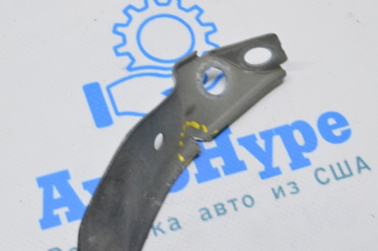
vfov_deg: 16.5
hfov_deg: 24.6
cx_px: 189
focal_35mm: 82
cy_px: 126
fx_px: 865
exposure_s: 1/20
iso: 6400
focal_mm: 55
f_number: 20
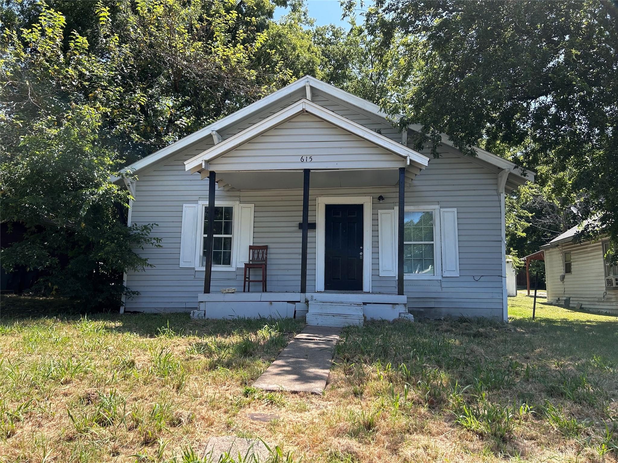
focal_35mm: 26
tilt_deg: +6.0
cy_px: 232
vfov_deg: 53.1
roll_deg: +0.0
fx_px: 464
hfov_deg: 67.3
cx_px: 309
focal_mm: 5.7
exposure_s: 1/1224
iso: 50
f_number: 1.5
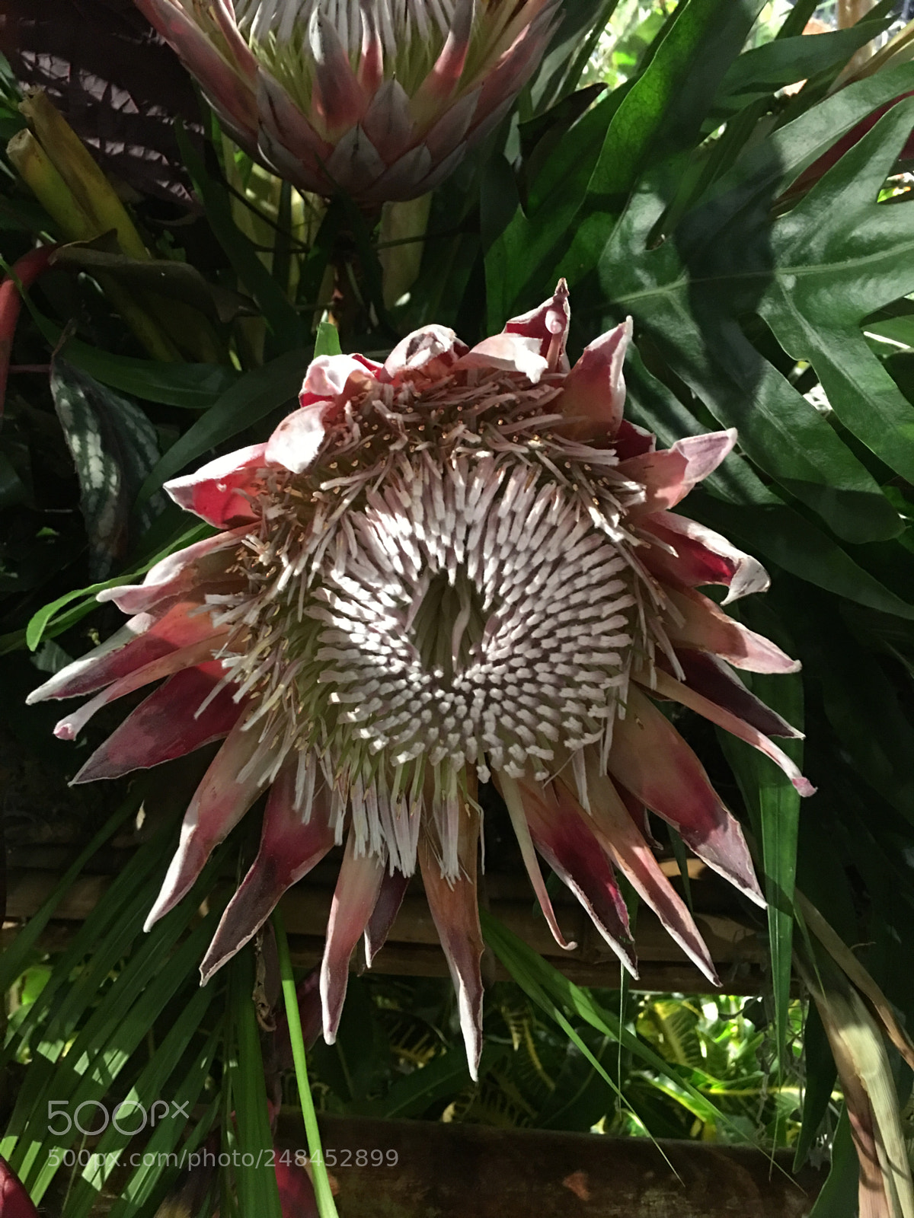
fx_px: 1021
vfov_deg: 61.7
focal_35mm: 29
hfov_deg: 48.2
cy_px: 609
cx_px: 457
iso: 80
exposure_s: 1/4
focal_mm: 4.15
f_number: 2.2
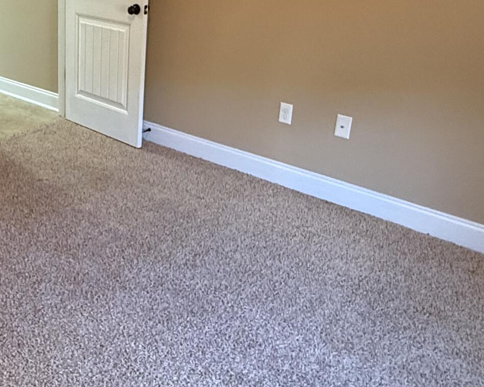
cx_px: 32
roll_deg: +0.6
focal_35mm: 43
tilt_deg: -19.5
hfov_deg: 39.2
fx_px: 616
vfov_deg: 34.4
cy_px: 114
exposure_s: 1/60
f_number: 2.2
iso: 500
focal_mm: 2.22
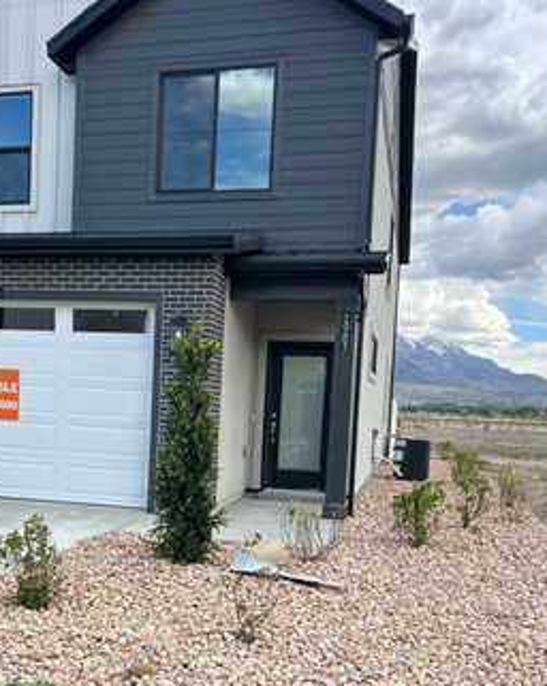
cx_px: 199
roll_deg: -2.7
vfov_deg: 47.2
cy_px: 462
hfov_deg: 38.8
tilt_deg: -4.4
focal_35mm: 38
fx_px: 770
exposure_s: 1/1280
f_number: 1.5
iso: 50
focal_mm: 5.7
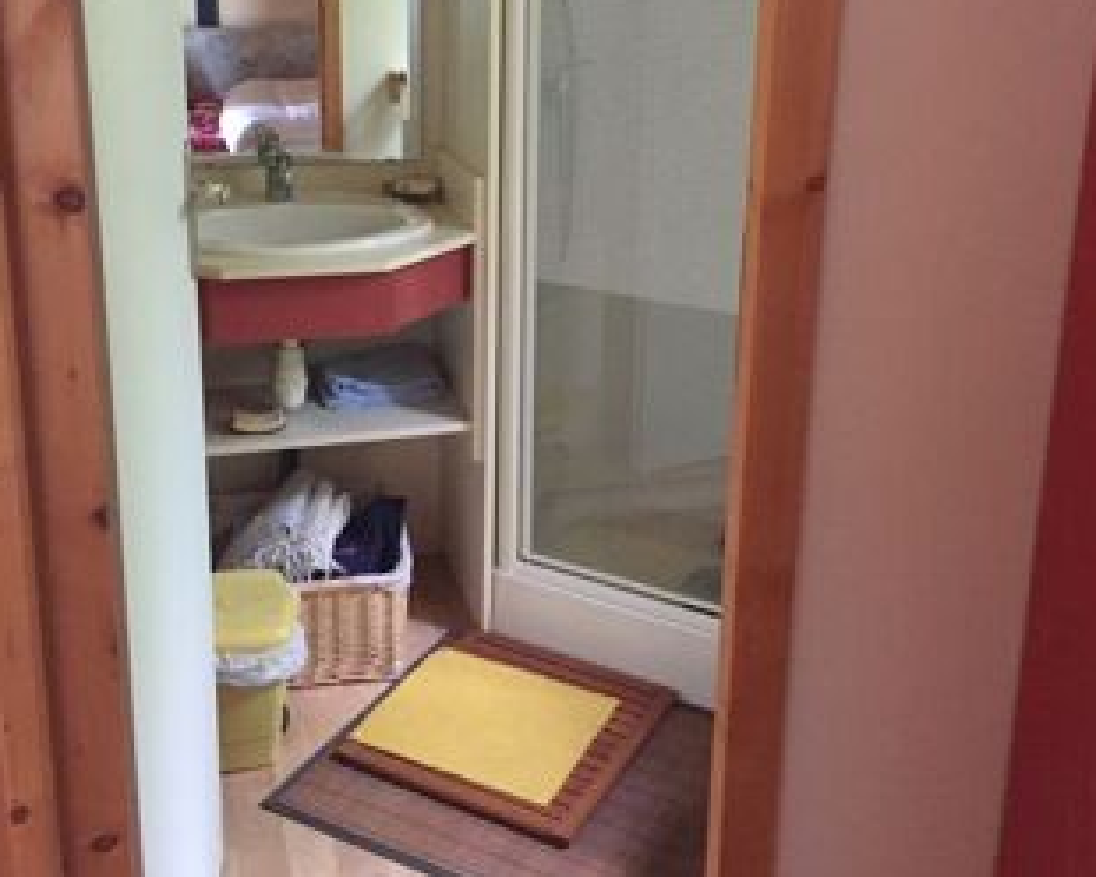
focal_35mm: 39
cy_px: 281
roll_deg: -0.2
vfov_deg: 37.7
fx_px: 1265
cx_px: 541
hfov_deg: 46.8
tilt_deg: -13.8
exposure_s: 1/17
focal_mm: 4.15
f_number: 2.2
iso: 400
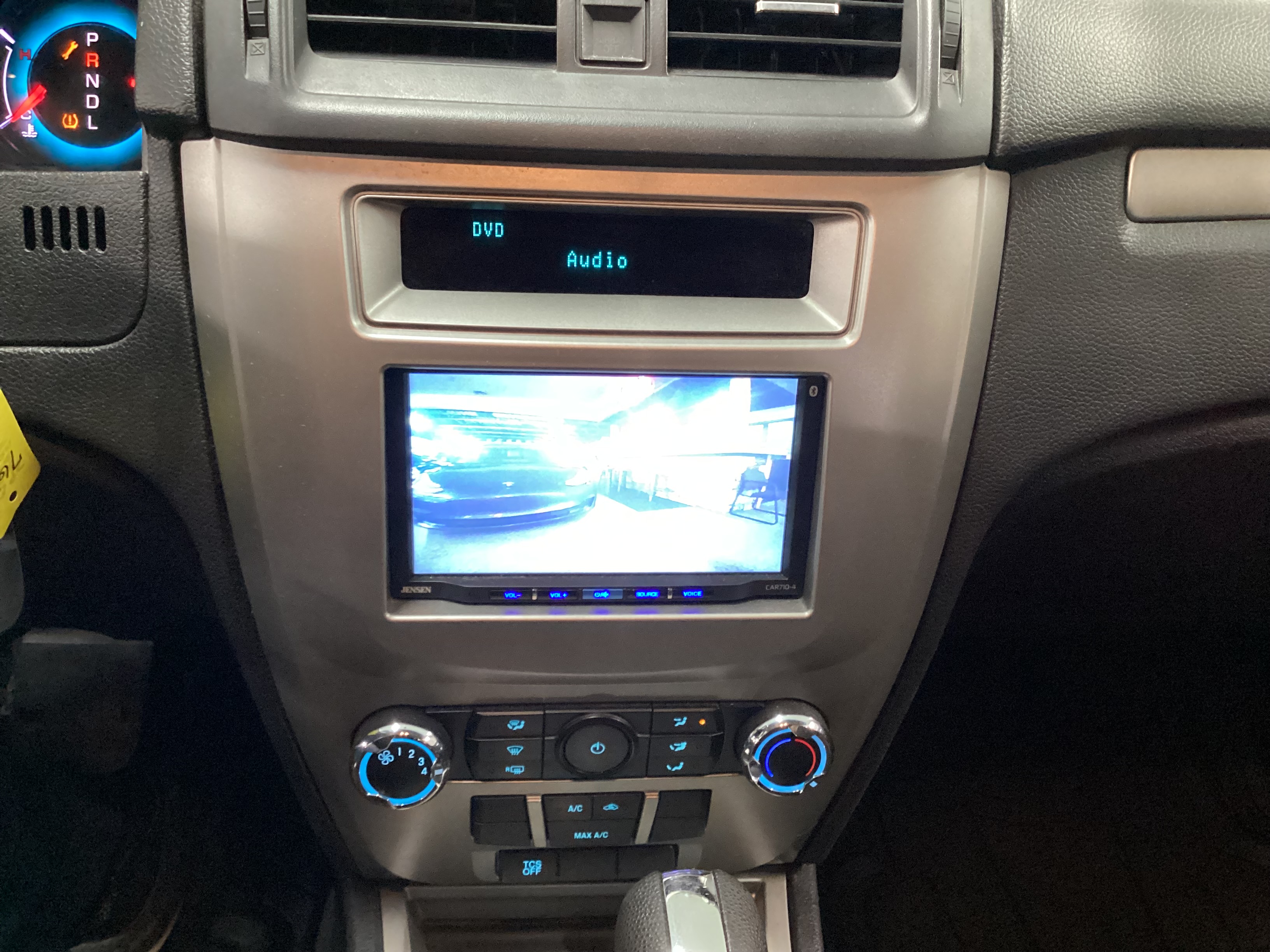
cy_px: 476
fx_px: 1137
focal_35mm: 31
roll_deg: -4.4
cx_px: 635
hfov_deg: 58.4
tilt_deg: -27.2
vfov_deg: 45.4
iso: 400
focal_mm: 3.3
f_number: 2.4
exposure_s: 1/25
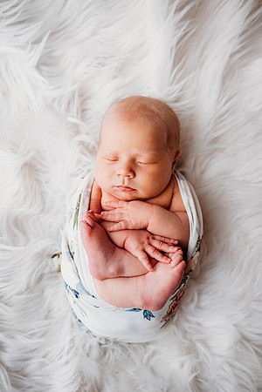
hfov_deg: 53.1
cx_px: 131
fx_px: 262
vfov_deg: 73.7
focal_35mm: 24
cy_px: 196
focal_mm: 24
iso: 80
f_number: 2.8
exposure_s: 1/200
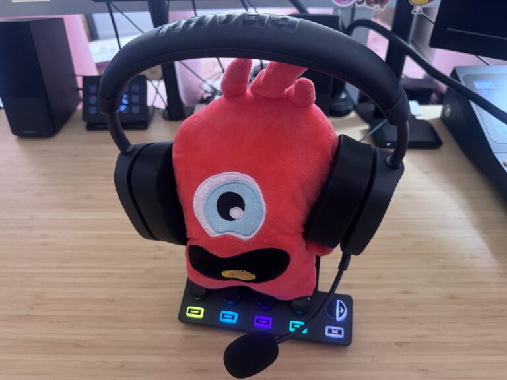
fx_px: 352
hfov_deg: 71.6
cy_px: 190
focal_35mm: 24
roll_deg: +1.2
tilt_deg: -42.9
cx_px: 254
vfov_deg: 56.8
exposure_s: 1/60
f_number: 1.78
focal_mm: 6.76
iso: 800
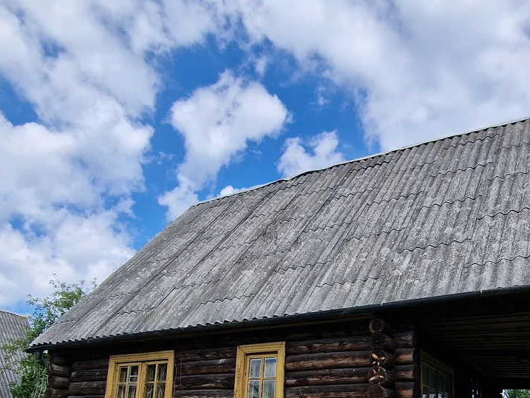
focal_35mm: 29
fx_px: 444
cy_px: 359
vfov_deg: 44.0
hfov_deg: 59.9
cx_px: 362
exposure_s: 1/2200
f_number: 2.2
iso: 50
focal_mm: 2.2
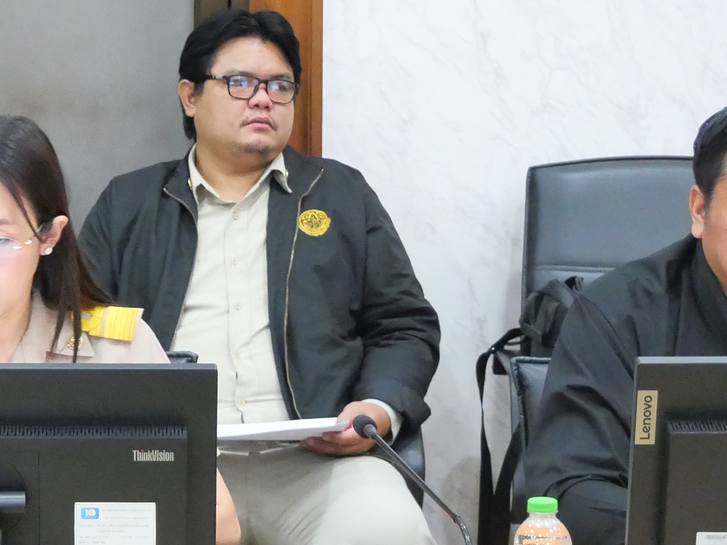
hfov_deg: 15.4
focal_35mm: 126
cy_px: 199
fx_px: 2647
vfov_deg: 11.8
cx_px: 10
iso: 3200
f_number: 4.2
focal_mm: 22
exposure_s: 1/25
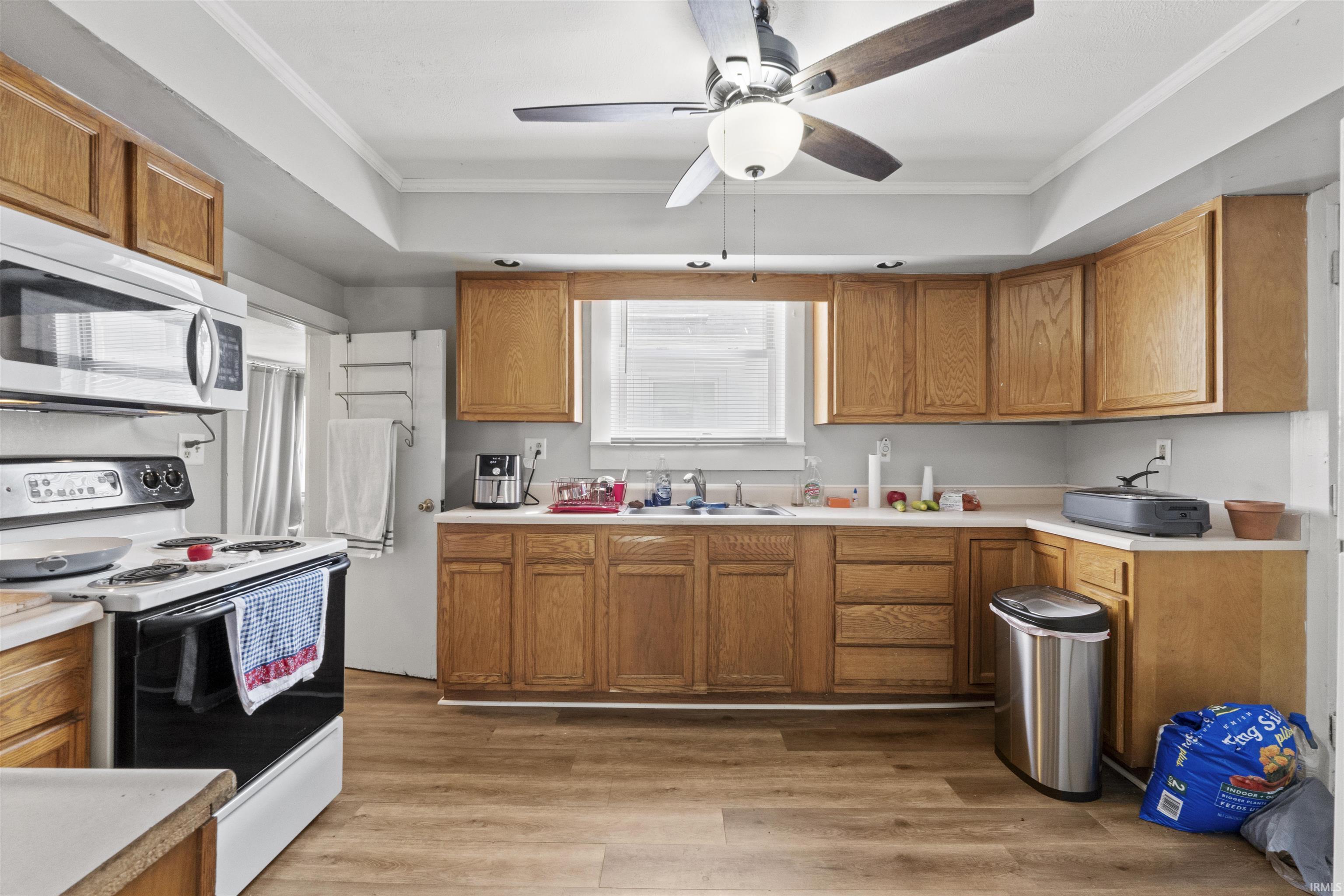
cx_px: 672
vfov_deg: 77.3
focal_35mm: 15
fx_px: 560
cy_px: 448
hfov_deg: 100.4
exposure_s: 1/5
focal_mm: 10
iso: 800
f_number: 9
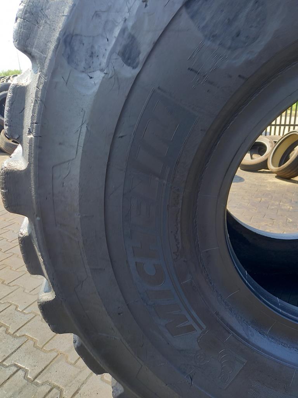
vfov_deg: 69.4
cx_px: 149
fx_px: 287
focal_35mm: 25
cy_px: 199
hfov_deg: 54.9
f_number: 1.8
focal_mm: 4.65
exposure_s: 1/100
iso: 80
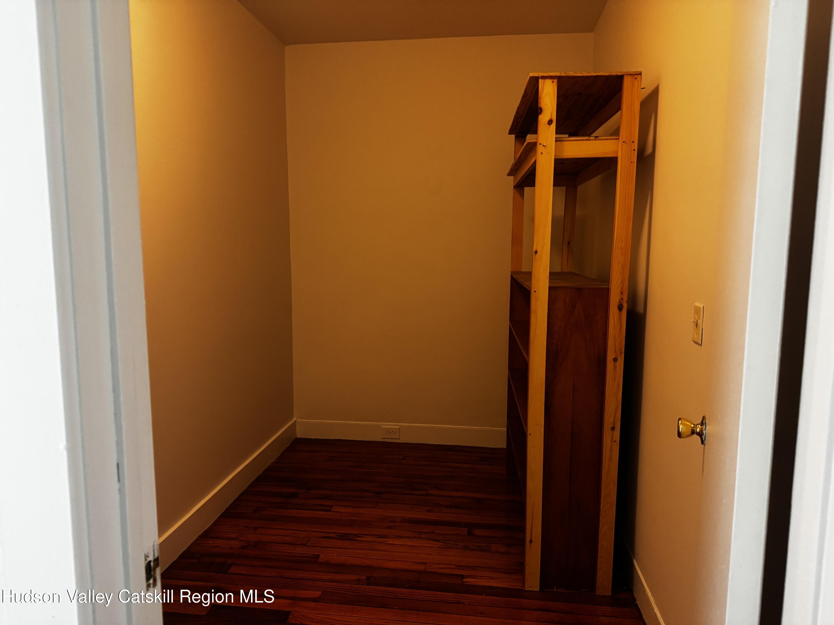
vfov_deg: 56.8
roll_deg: +2.5
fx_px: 578
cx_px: 417
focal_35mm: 24
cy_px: 312
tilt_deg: -7.7
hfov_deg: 71.6
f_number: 1.78
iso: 500
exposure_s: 1/60
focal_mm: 6.76
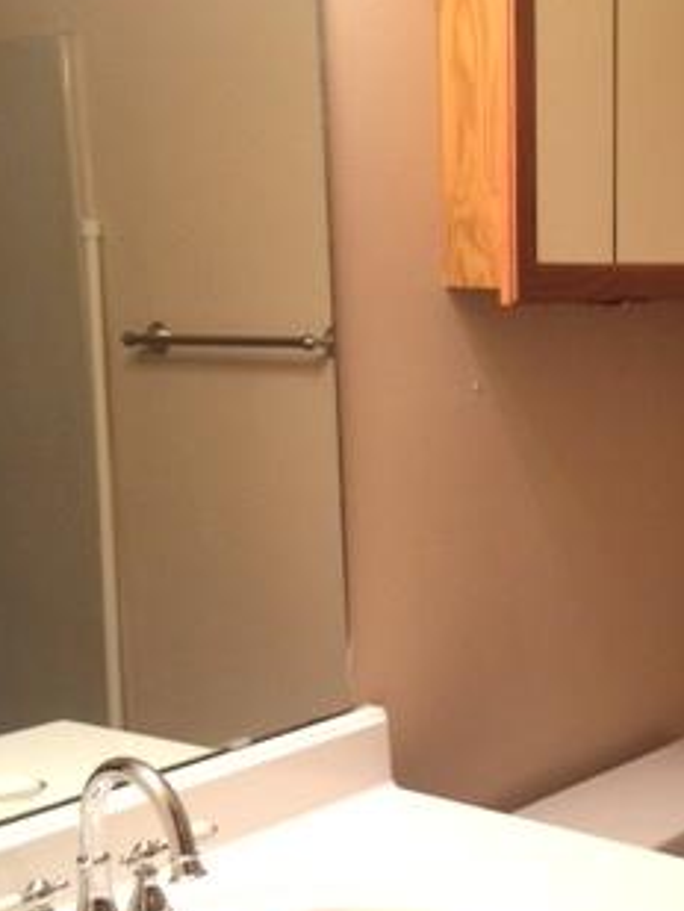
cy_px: 578
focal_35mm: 60
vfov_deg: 32.0
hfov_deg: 23.4
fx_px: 1580
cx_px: 690
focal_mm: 4.15
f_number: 2.2
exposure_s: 1/30
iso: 50
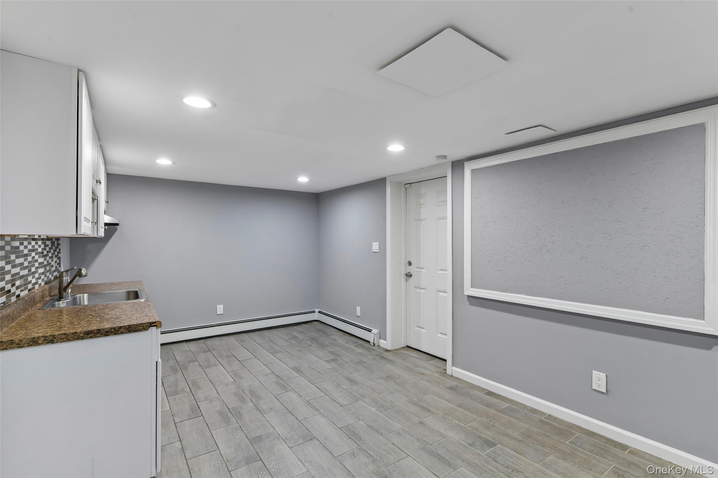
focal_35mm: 16
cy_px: 239
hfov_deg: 96.7
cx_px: 359
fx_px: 319
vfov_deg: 73.7
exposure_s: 1/8
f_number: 9
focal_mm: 16
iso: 320
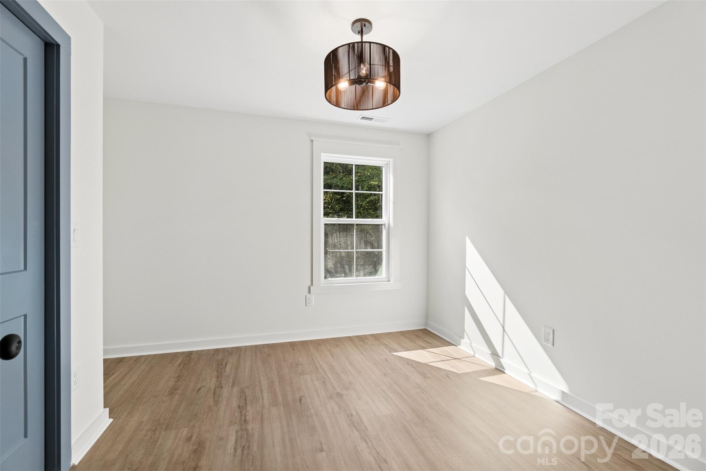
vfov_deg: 77.3
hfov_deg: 100.4
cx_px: 353
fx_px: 294
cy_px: 236
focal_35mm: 15
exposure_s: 1/30
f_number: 7.1
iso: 200
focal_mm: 10
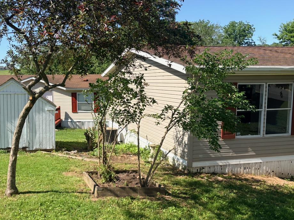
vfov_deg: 39.7
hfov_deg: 50.6
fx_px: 306
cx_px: 103
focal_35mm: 36
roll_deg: +1.3
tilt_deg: -5.6
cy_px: 111
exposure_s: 1/2451
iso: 50
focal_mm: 5.96
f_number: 1.6
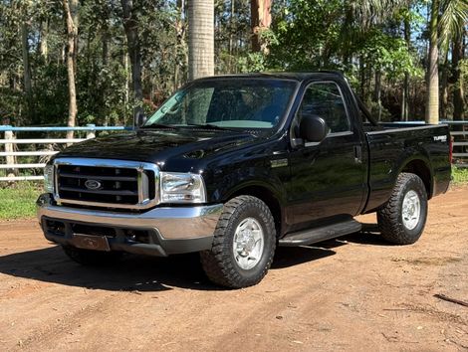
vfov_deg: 30.3
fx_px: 650
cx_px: 234
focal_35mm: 48
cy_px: 176
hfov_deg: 39.6
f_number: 1.78
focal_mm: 6.76
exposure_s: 1/1931
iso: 80
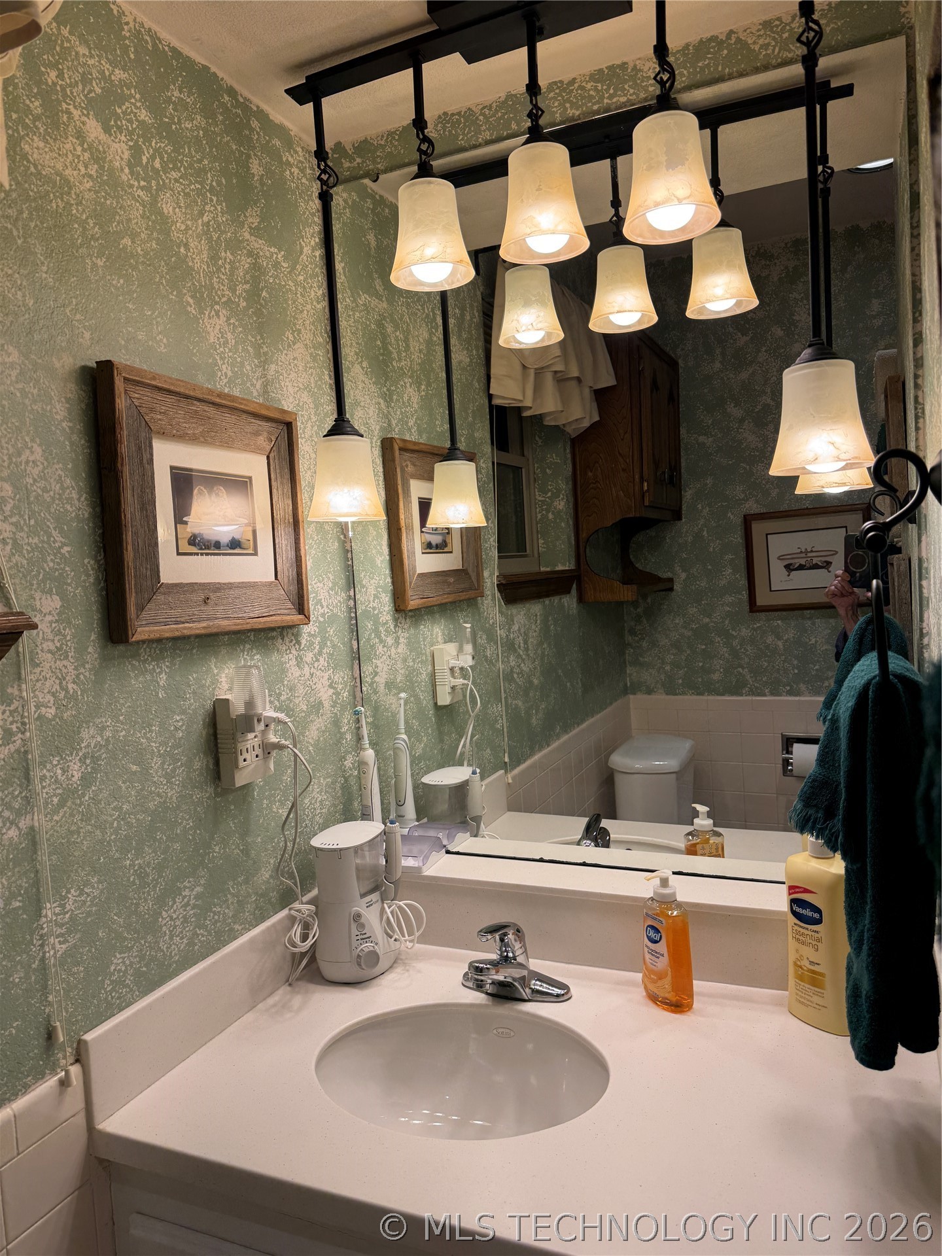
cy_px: 628
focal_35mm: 24
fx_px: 871
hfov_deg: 56.8
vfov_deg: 71.6
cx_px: 471
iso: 64
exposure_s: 1/220
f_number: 1.78
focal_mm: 6.76
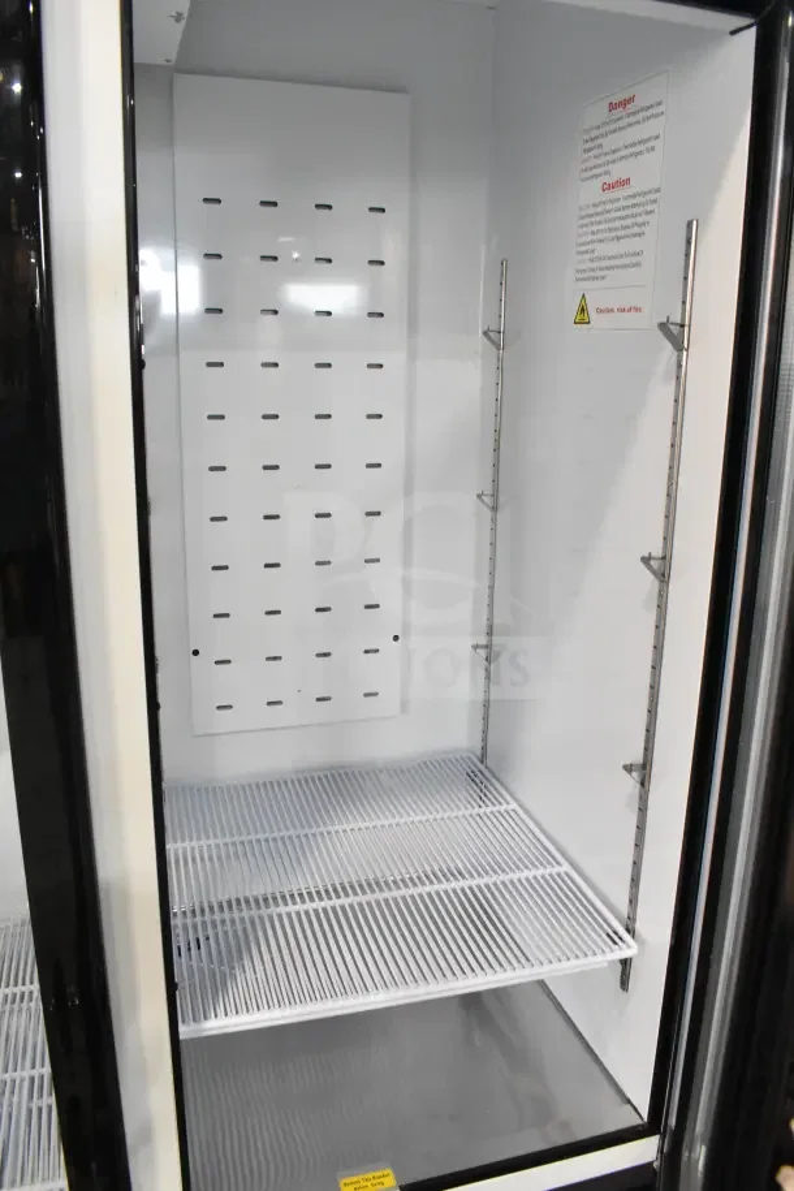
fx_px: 893
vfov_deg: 67.4
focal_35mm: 27
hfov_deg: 47.9
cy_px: 596
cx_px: 397
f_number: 7.1
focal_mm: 18
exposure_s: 1/200
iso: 6400
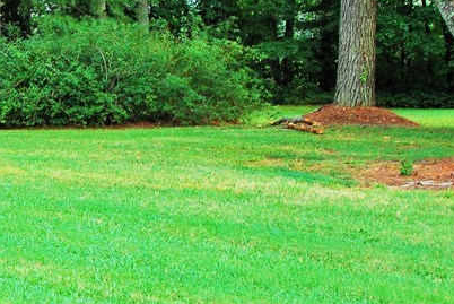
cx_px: -85
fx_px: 1225
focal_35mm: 97
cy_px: 81
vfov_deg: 14.1
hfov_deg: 19.8
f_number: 8
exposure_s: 1/30
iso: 200
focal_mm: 24
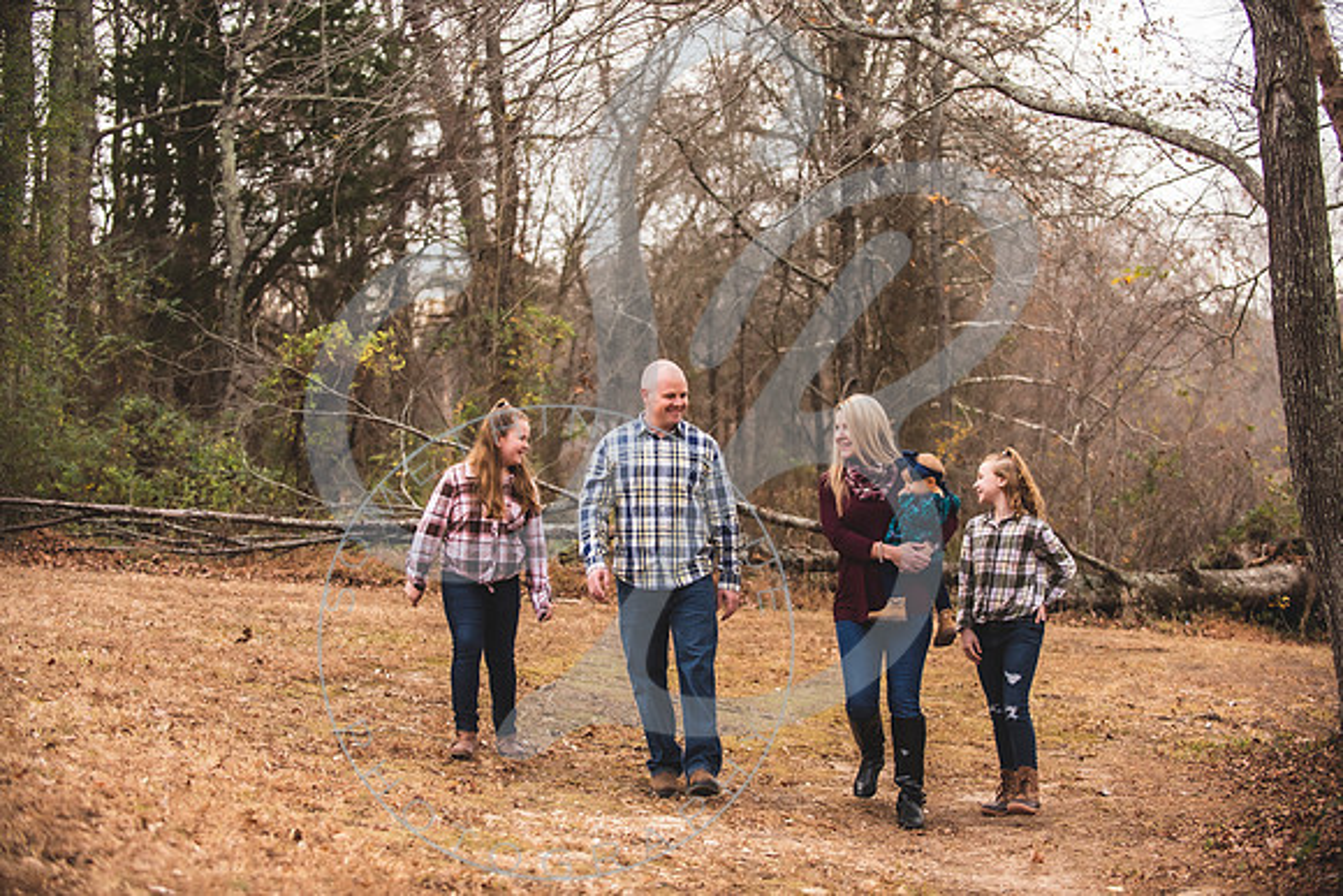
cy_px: 448
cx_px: 672
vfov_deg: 18.2
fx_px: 2798
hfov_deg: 27.0
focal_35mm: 75
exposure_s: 1/400
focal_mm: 75
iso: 500
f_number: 4
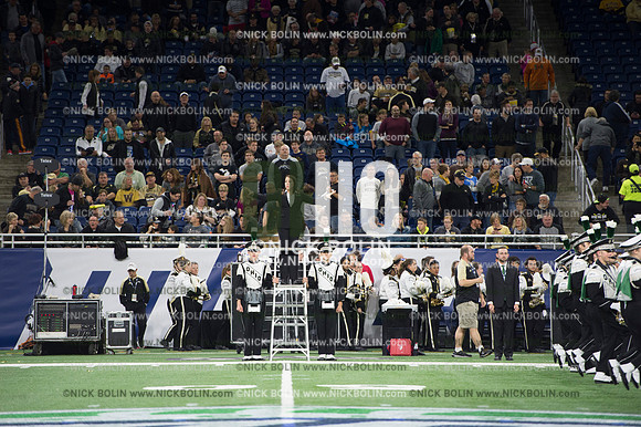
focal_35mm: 200
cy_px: 214
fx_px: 3559
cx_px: 320
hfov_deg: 10.3
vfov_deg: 6.9
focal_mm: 200
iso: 2500
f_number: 3.5
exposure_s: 1/1000
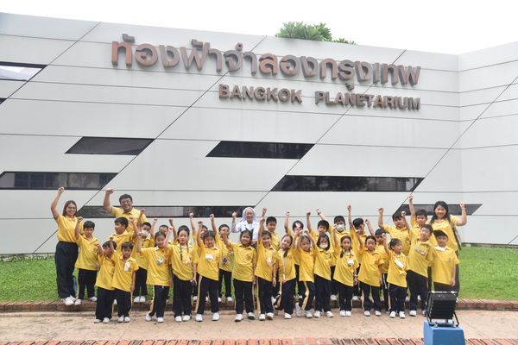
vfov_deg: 46.4
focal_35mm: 28
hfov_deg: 65.5
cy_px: 172
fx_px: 403
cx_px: 259
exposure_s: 1/80
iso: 400
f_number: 4
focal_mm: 28
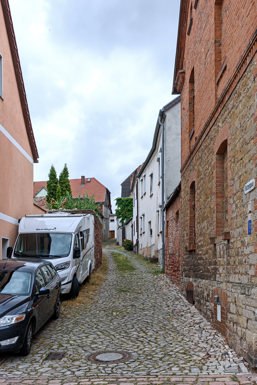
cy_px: 192
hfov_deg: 40.0
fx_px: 353
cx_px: 128
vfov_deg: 57.2
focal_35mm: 33
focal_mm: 22
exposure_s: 1/400
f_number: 8
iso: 200
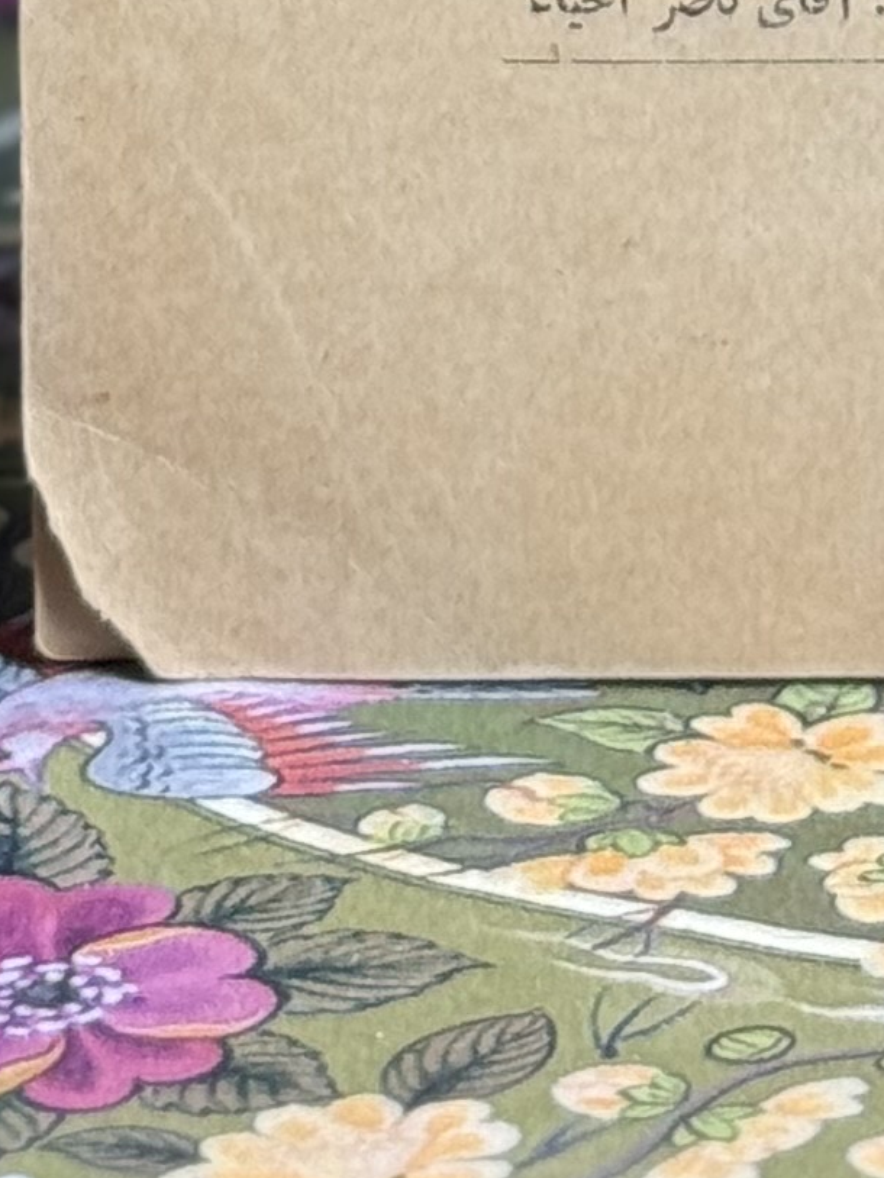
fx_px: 8102
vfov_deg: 7.8
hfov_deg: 6.2
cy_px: -1526
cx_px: 1104
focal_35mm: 238
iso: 64
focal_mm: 6.76
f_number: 1.78
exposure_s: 1/100
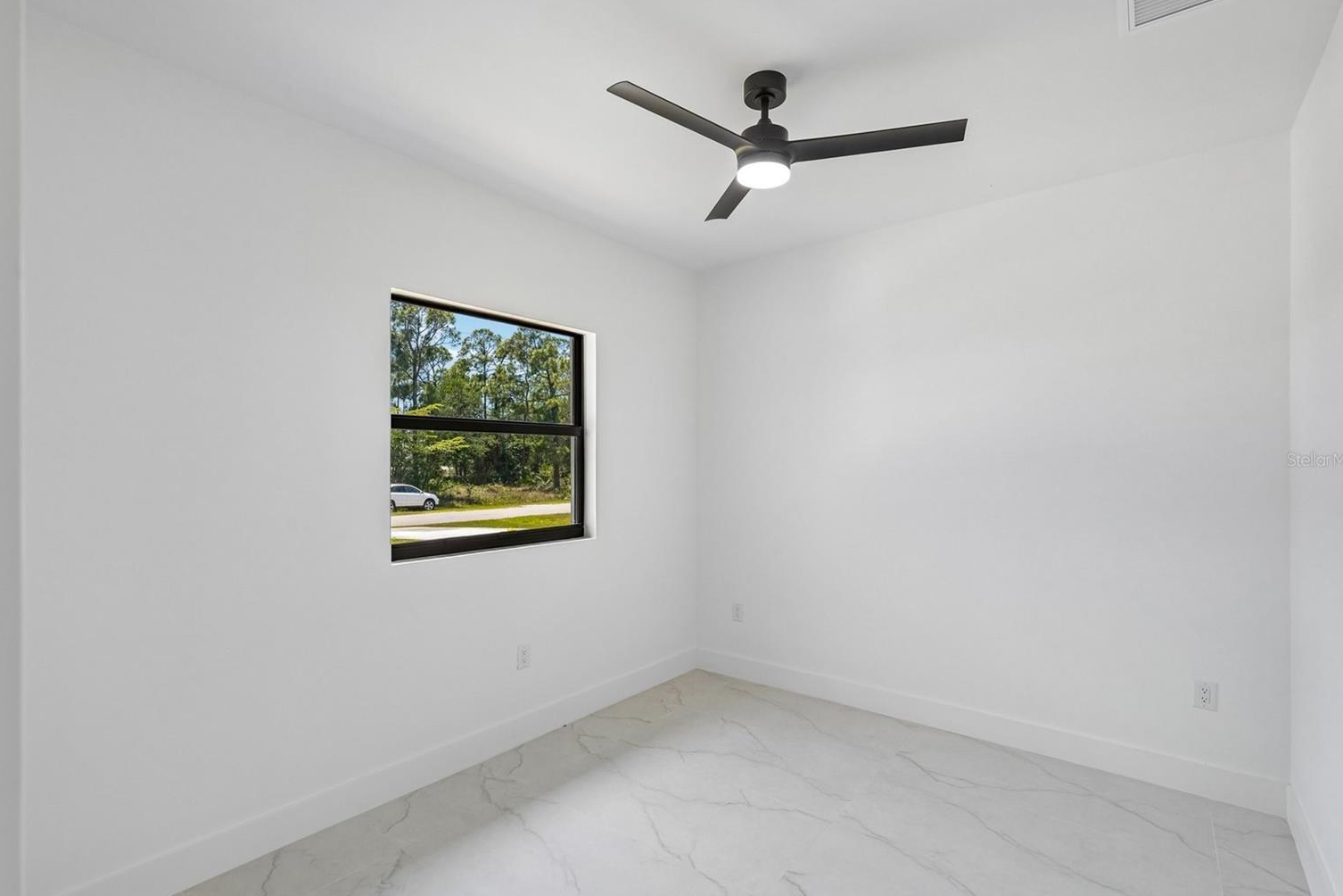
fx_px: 634
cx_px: 653
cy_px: 460
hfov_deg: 93.3
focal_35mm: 17
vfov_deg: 70.4
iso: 400
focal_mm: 16
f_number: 8
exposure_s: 1/125
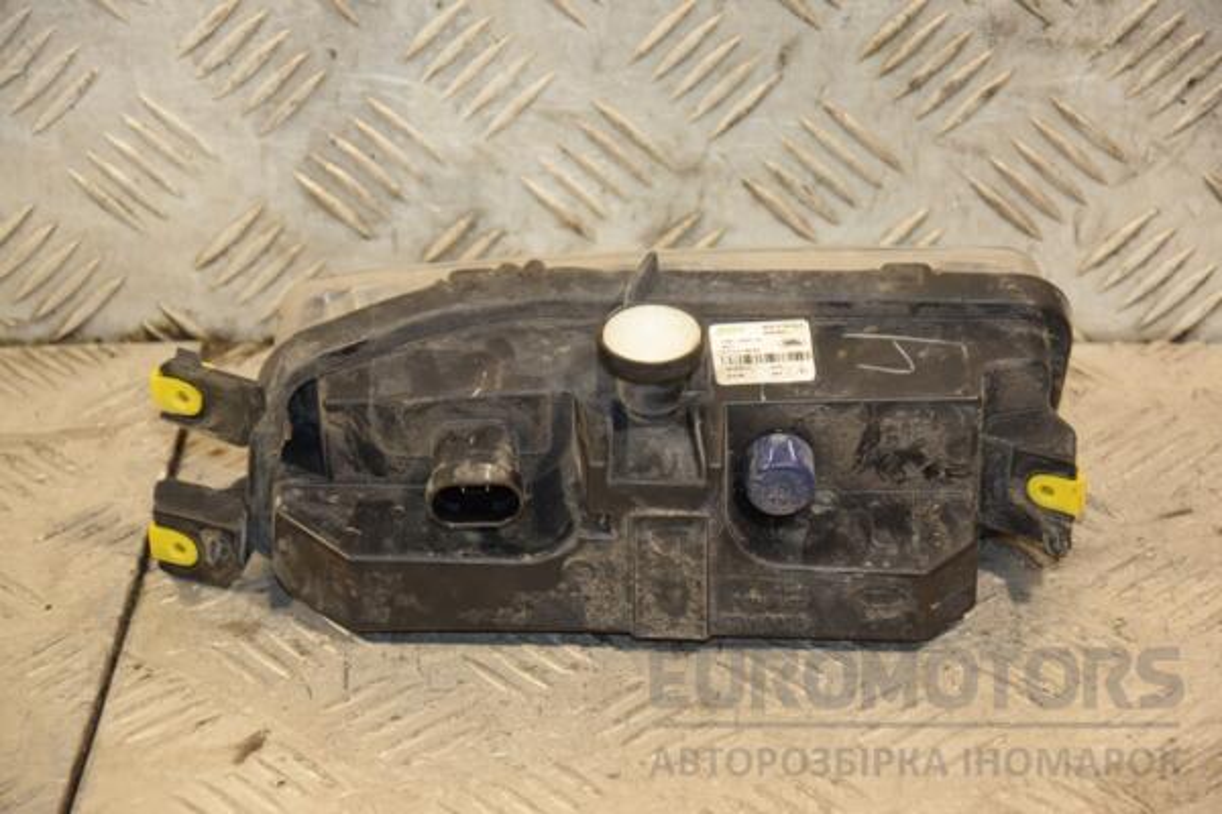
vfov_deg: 10.2
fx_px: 4582
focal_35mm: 135
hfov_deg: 15.2
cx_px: 611
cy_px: 407
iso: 800
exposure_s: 1/100
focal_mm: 90
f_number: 5.6
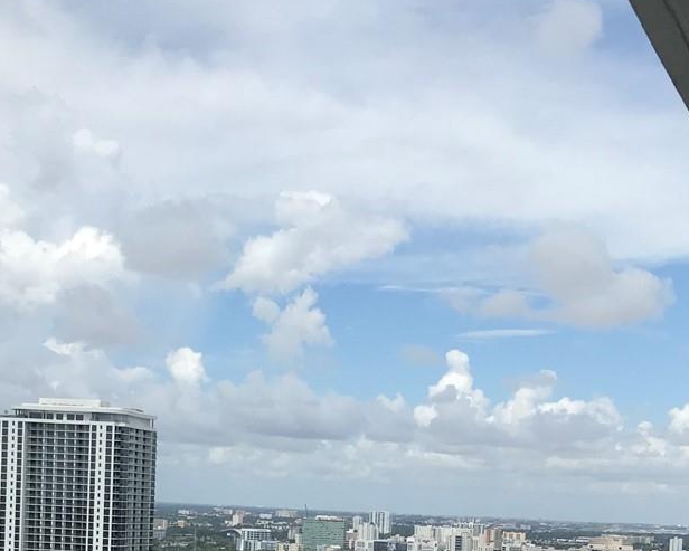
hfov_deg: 26.8
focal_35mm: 71
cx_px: 342
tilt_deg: -2.7
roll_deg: -3.6
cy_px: 602
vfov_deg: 20.6
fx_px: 1448
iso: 20
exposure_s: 1/3831
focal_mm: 3.99
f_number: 1.8
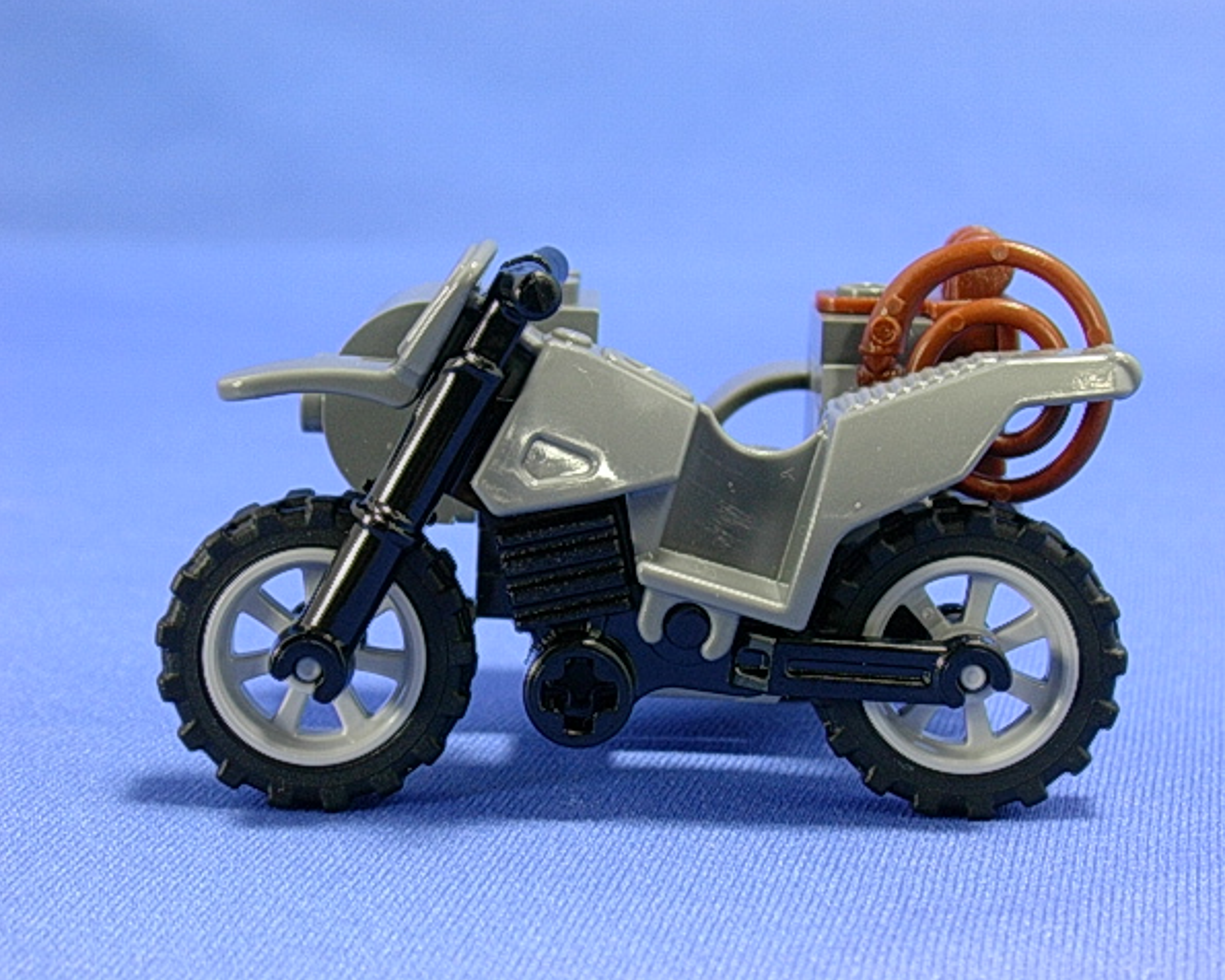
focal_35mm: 83
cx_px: 651
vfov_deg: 18.5
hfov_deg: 23.0
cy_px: 488
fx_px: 3009
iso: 70
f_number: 3.9
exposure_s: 1/7.7
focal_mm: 11.9
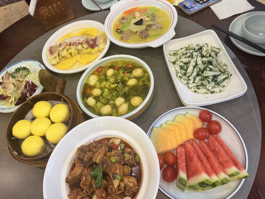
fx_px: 184
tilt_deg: -58.0
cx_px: 132
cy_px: 100
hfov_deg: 71.6
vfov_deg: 56.8
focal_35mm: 24
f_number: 1.78
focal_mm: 6.76
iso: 200
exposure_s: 1/100
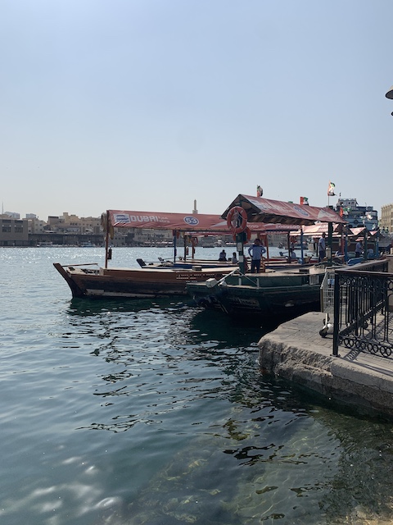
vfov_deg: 67.3
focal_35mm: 26
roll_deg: +1.1
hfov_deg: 53.1
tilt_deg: -0.1
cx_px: 196
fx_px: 394
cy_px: 262
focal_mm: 4.25
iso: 25
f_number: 1.8
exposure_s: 1/6897
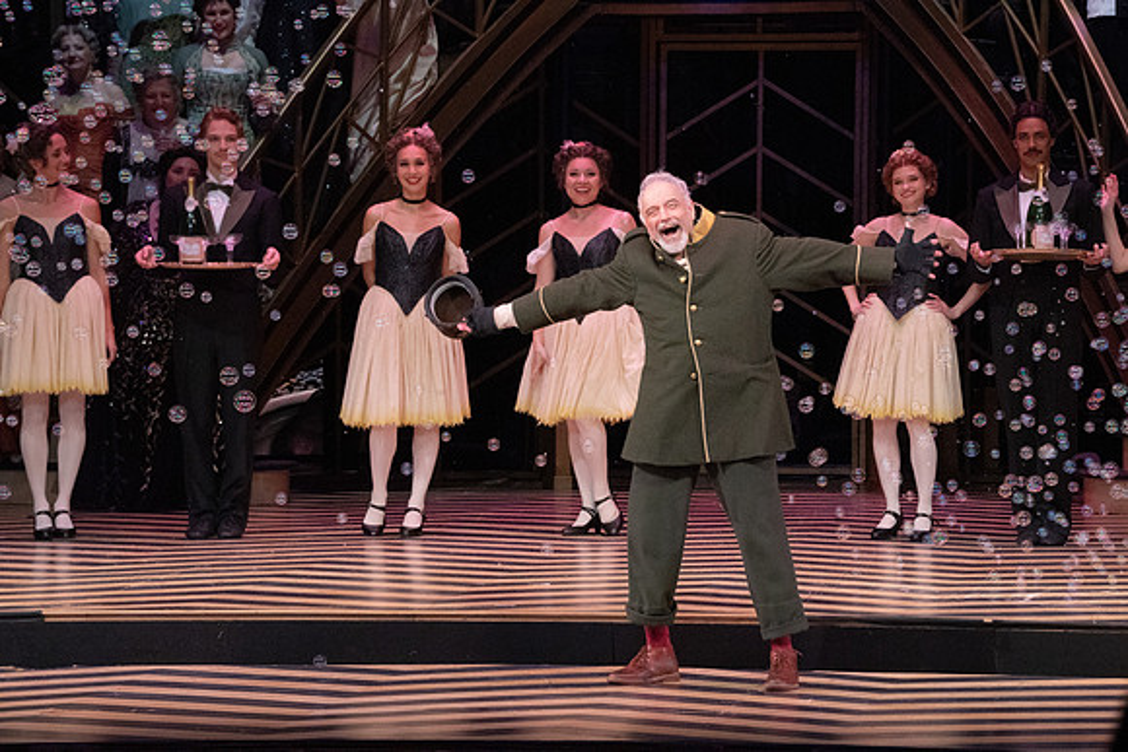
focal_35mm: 200
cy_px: 376
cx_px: 564
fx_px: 6268
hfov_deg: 10.3
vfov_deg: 6.9
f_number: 16
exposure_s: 1/400
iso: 12800
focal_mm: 200
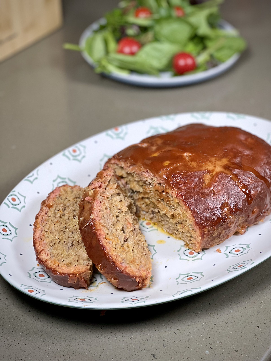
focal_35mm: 77
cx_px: 136
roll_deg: +1.4
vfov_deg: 25.3
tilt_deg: -35.3
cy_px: 180
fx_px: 804
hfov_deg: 19.1
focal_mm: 9
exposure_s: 1/40
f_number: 2.8
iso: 250
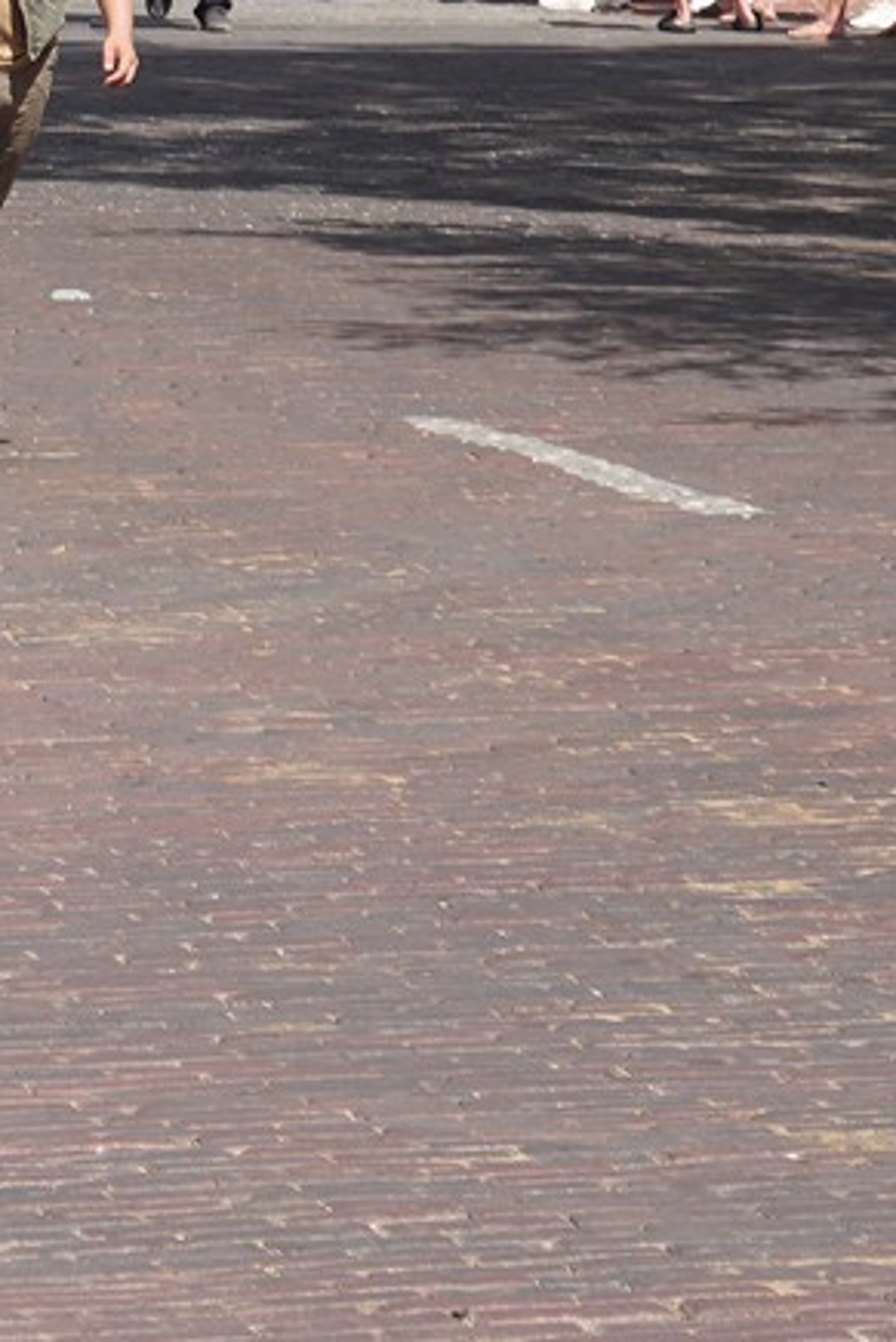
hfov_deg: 4.9
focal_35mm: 275
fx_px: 10258
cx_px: -625
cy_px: 219
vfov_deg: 7.5
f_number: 13
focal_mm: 60
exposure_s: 1/100
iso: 100
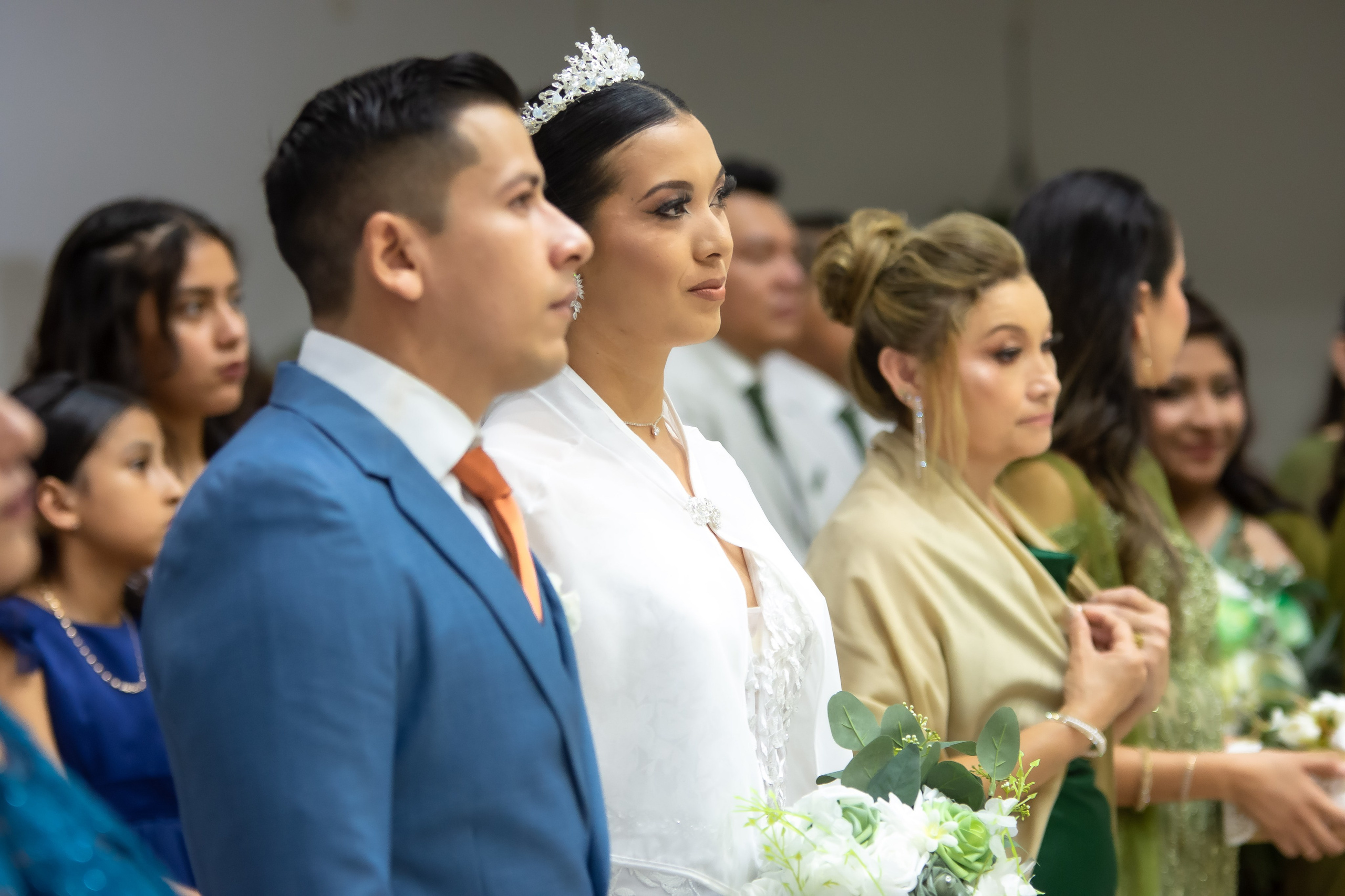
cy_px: 448
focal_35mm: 195
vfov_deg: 7.0
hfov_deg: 10.5
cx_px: 672
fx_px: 7285
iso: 1600
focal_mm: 130
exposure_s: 1/160
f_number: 3.5
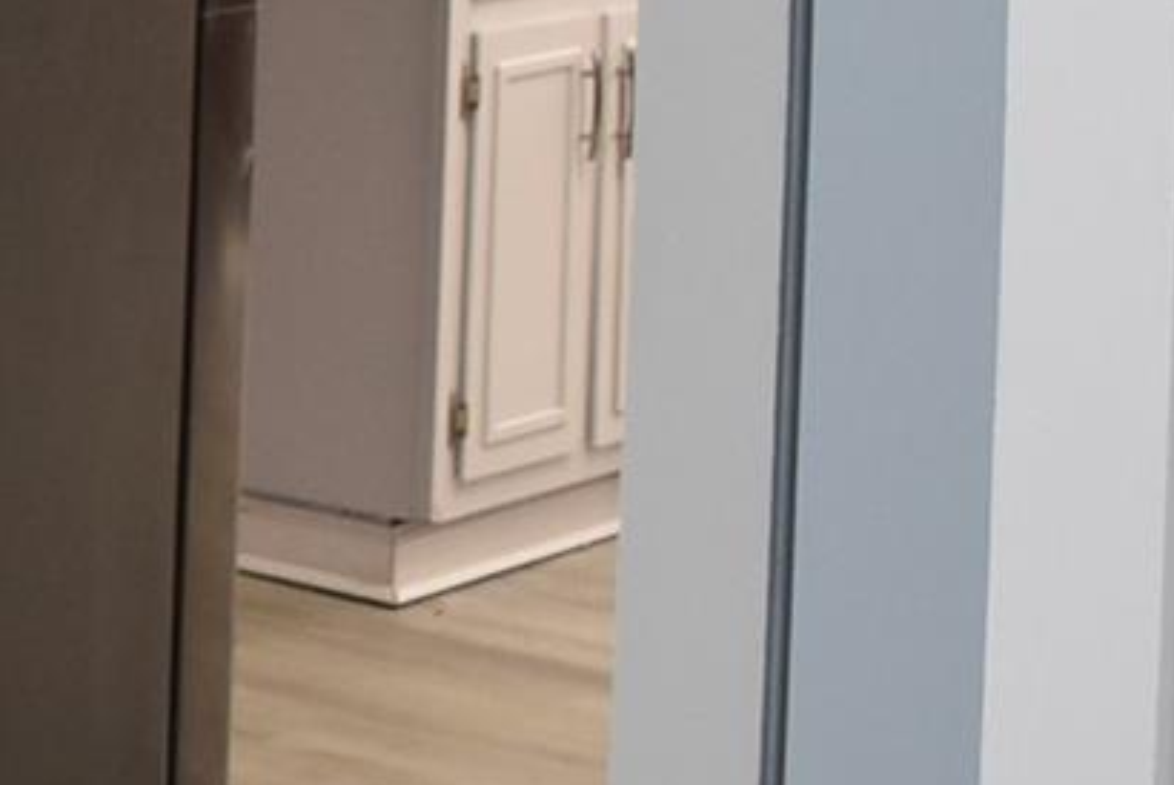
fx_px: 5140
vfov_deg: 8.5
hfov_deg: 12.0
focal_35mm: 158
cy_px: -541
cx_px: -965
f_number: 4.5
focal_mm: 21
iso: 800
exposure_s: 1/80
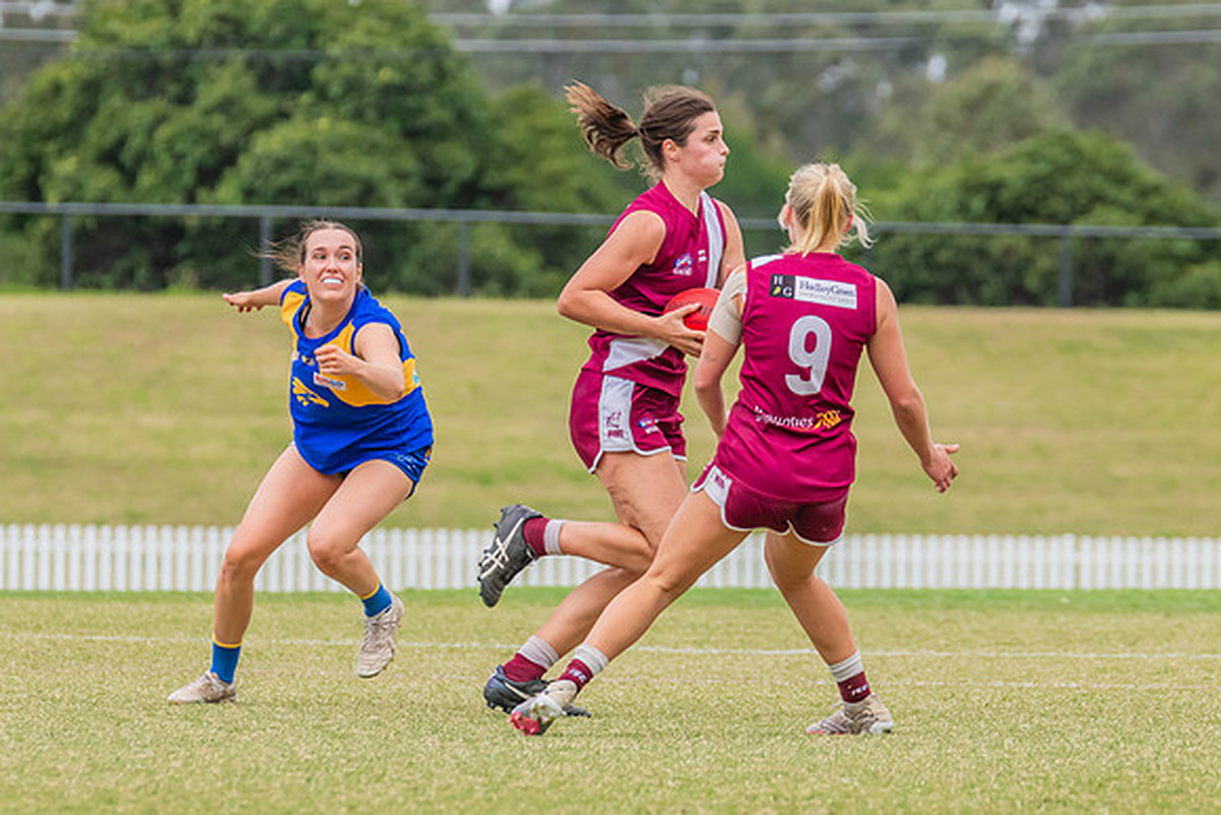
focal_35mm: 560
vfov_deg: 2.5
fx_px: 19006
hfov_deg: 3.7
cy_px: 371
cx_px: 548
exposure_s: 1/1250
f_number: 8
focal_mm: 360
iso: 800
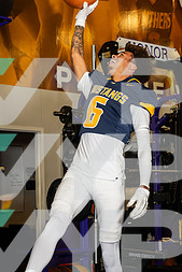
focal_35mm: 89
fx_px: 674
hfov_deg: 15.4
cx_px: 111
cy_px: 168
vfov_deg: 22.8
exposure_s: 1/250
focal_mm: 50
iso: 500
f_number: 5.6
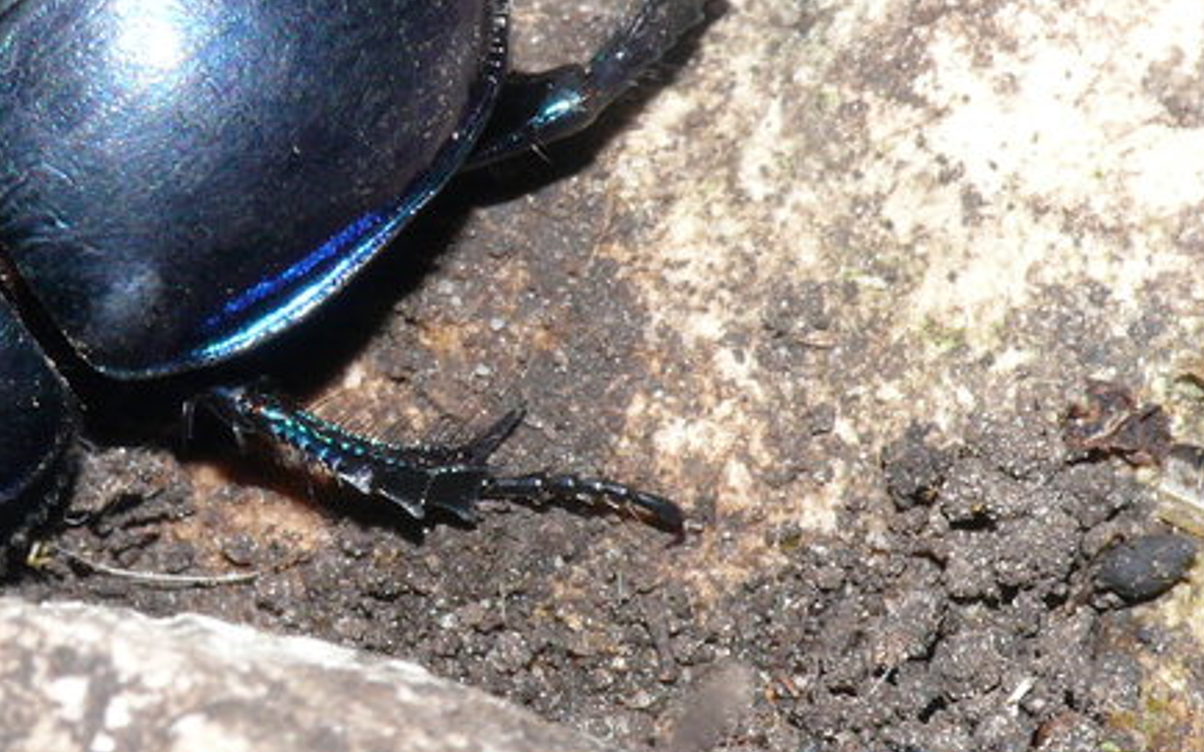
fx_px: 11974
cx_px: 112
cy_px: 239
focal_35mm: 365
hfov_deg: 5.7
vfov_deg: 3.6
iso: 200
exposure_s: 1/640
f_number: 11
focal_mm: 37
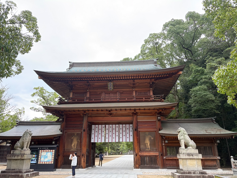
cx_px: 118
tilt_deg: +19.2
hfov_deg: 67.3
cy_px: 89
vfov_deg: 53.1
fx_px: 178
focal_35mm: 26
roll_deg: +0.4
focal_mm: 5.96
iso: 50
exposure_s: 1/196
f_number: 1.6
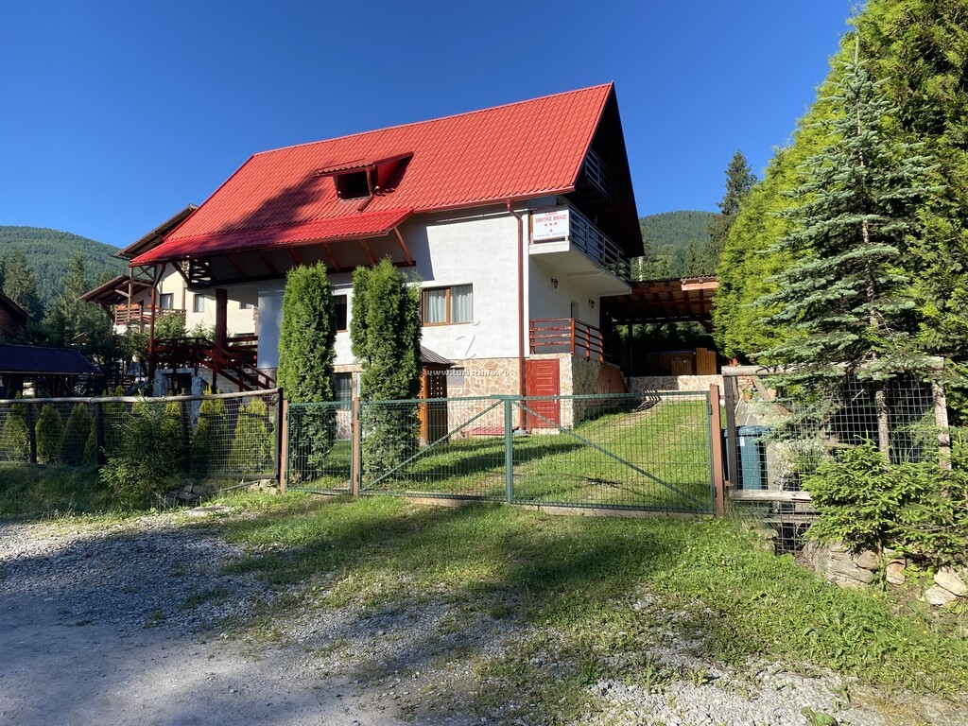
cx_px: 484
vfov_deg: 53.1
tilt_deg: +4.1
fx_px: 727
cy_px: 363
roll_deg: +0.4
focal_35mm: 26
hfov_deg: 67.3
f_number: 1.8
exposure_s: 1/1504
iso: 32
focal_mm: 4.25
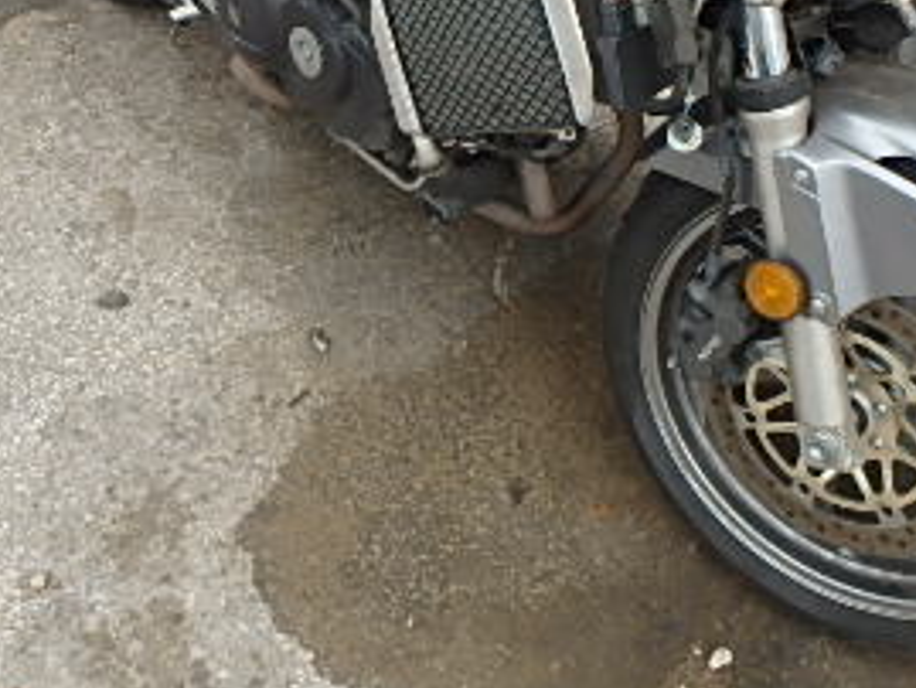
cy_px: 68
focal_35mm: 50
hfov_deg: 38.1
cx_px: 521
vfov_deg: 28.0
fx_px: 1324
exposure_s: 1/100
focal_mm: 3.7
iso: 125
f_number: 3.5
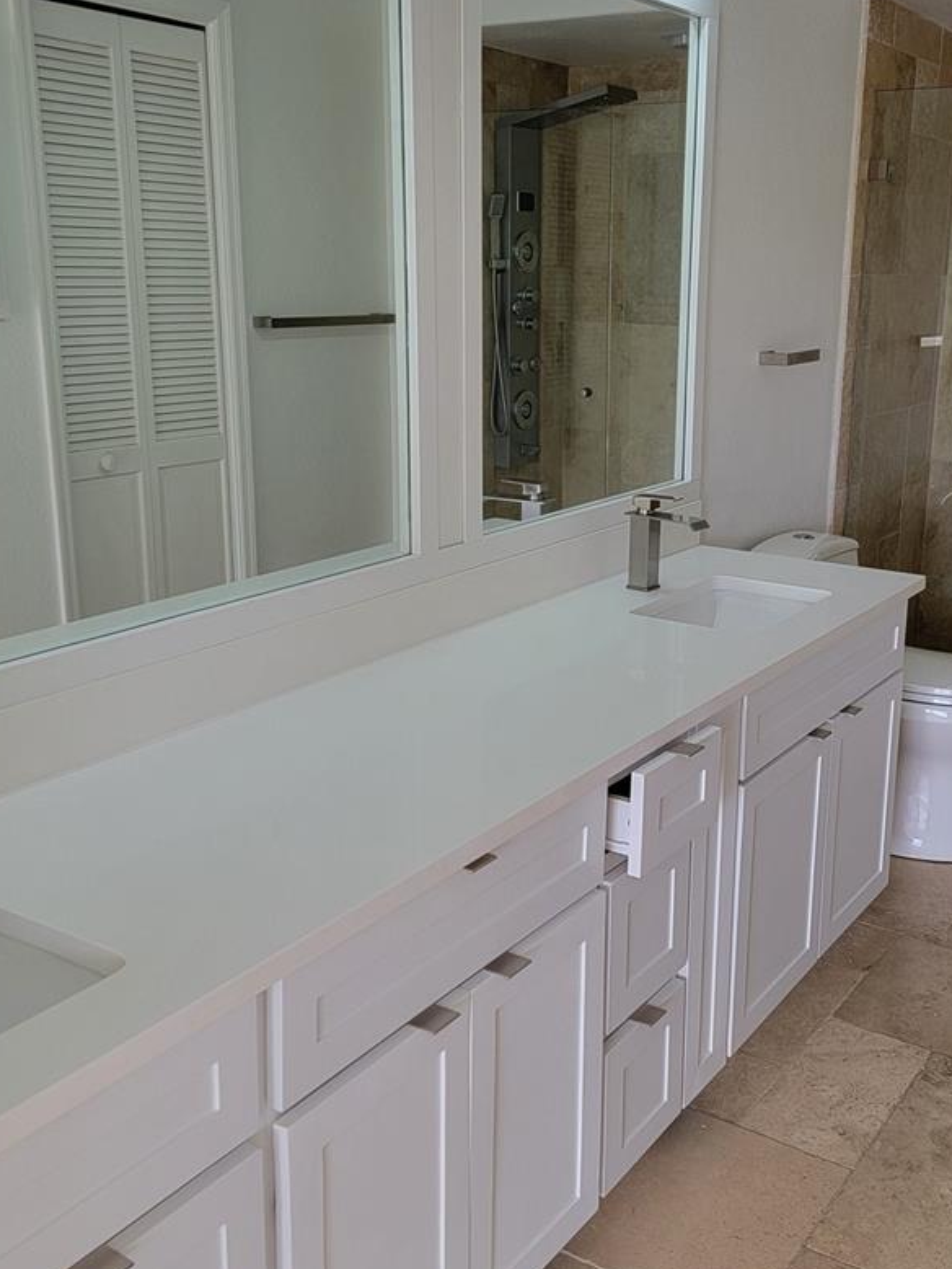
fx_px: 1356
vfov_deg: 50.1
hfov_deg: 38.4
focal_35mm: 37
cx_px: 611
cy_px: 574
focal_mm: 6.7
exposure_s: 1/120
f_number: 1.8
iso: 80
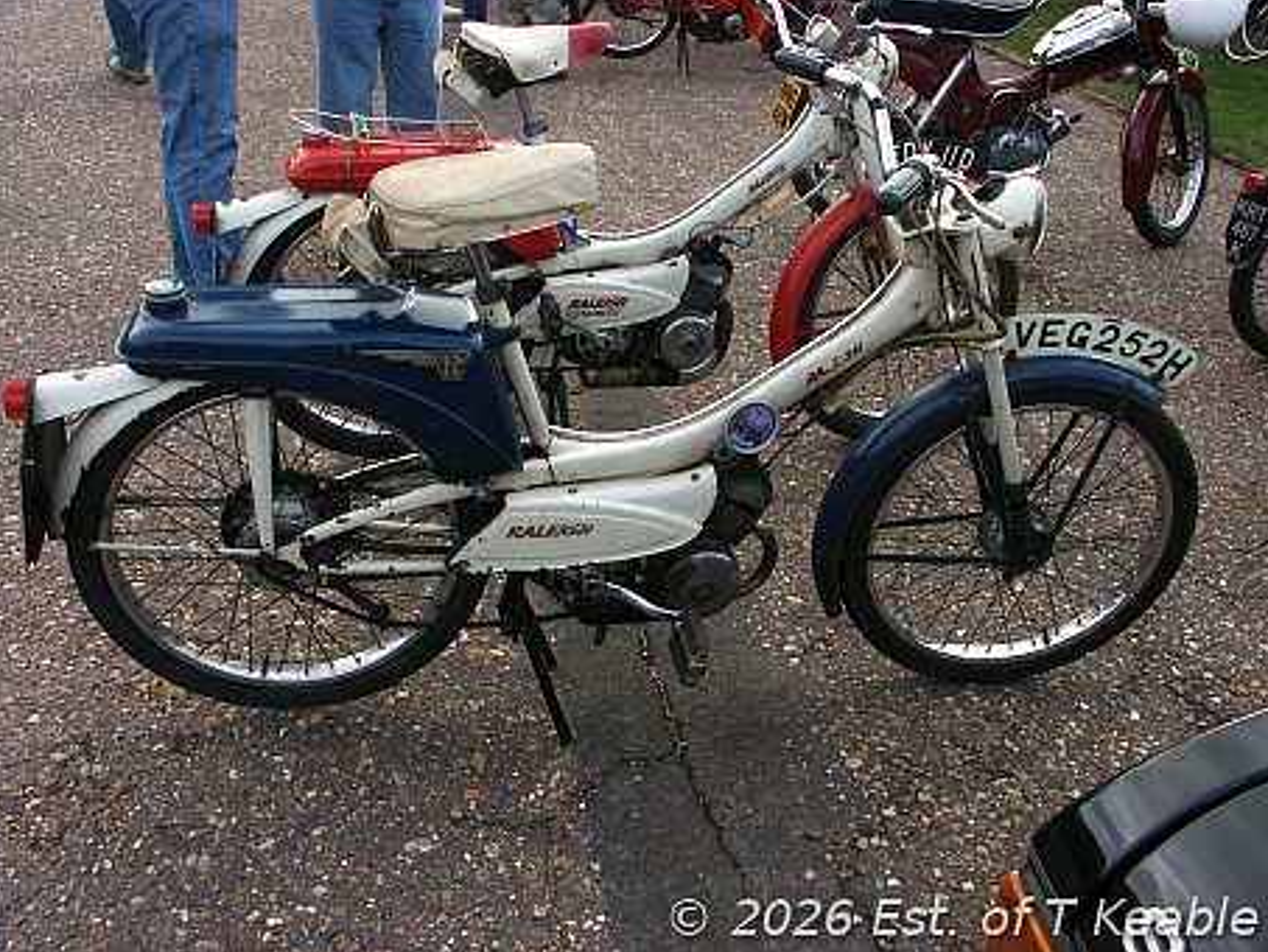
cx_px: 628
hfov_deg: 55.3
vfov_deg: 43.0
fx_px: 1209
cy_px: 468
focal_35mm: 33
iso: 100
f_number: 4.5
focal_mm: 8.35
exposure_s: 1/180
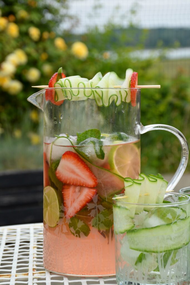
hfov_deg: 13.8
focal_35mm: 99
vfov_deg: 20.6
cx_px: 95
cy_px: 142
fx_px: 783
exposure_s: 1/320
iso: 200
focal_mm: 66
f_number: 8
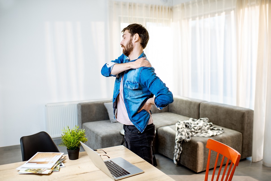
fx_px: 263
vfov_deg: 37.9
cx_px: 136
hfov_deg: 54.4
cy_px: 90
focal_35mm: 35
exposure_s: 1/200
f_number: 2.2
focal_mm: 35
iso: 200
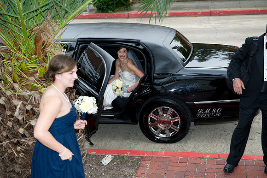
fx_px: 430
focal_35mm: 58
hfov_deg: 34.5
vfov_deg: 23.4
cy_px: 89
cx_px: 134
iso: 400
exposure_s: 1/160
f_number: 4
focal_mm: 58
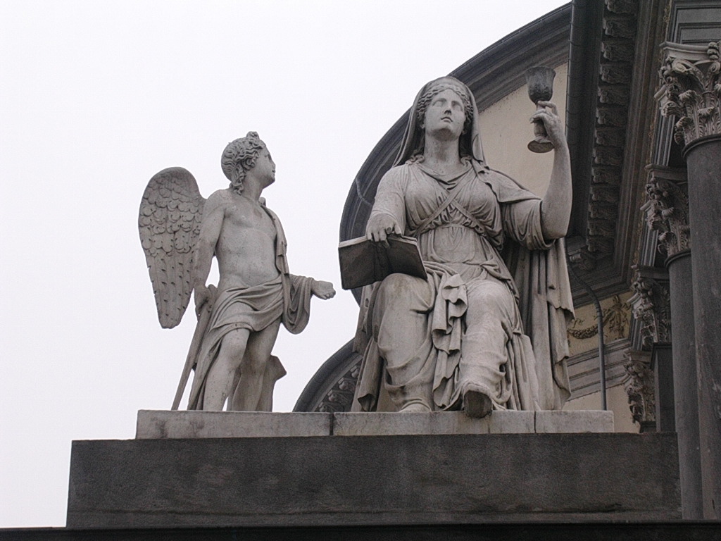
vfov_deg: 13.3
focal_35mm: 111
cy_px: 270
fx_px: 2312
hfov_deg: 17.7
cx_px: 360
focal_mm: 16.8
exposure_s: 1/242
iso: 70
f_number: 4.8
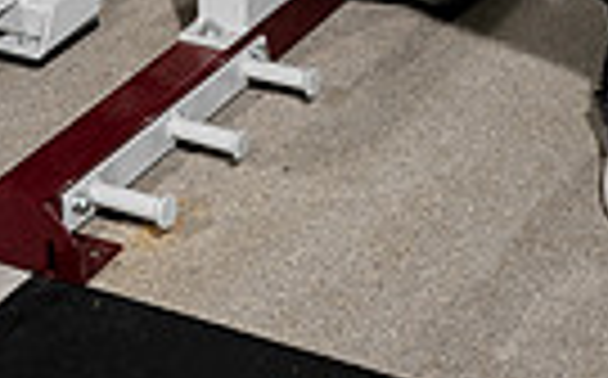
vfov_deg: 9.1
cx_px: 441
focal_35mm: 129
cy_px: -518
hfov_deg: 16.1
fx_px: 2135
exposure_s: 1/250
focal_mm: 38
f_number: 8
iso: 200
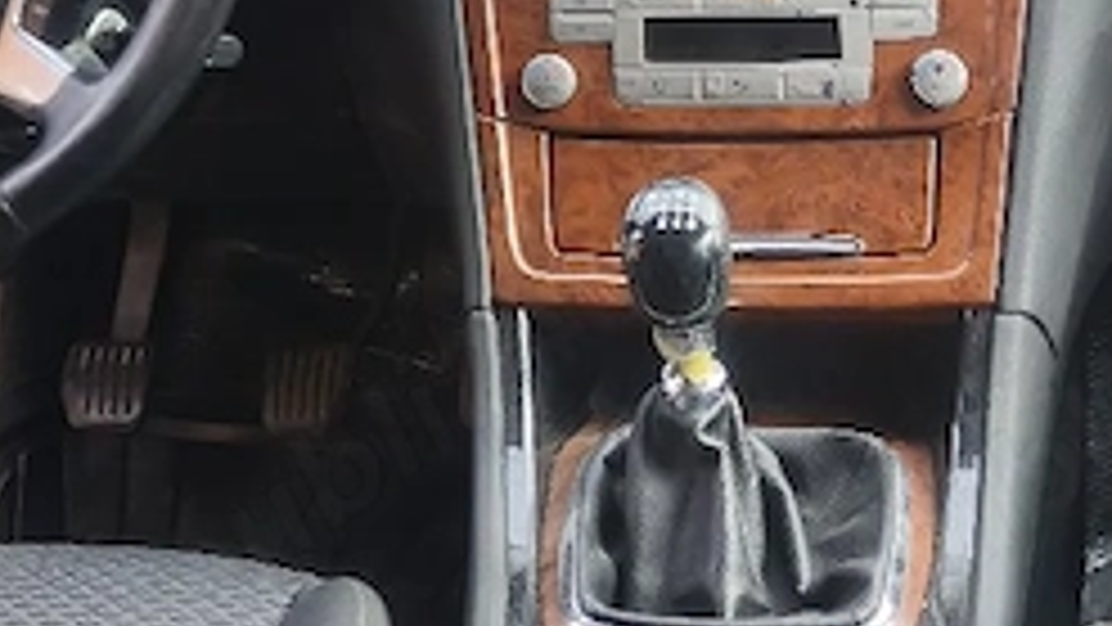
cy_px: -189
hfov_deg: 26.2
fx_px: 2389
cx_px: 621
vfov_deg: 14.3
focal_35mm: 81
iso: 64
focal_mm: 6.18
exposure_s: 1/100
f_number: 1.65
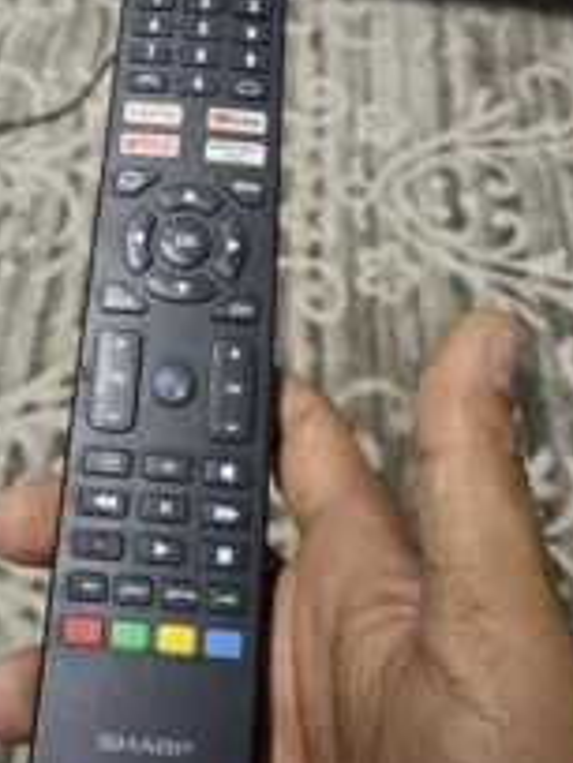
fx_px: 1081
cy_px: 67
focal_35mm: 49
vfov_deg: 36.4
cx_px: 172
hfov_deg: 29.4
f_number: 1.8
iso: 250
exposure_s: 1/50
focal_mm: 4.69
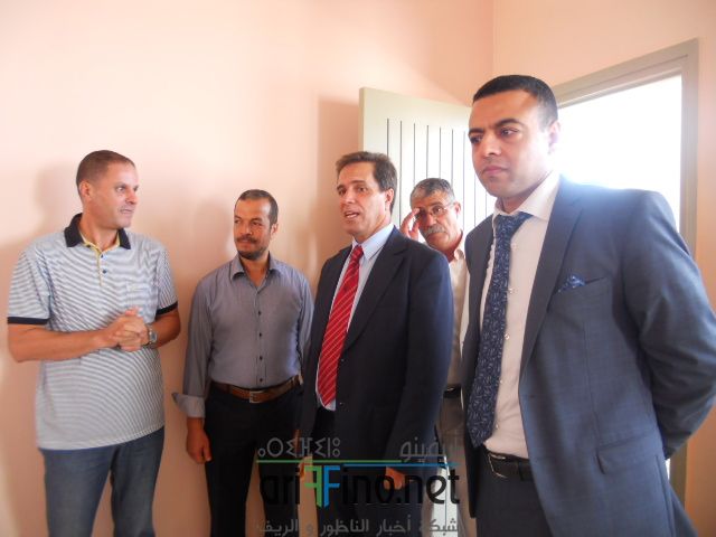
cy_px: 268
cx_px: 358
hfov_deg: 65.3
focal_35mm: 27
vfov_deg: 51.4
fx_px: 558
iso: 320
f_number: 3.2
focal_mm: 4.9
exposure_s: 1/30
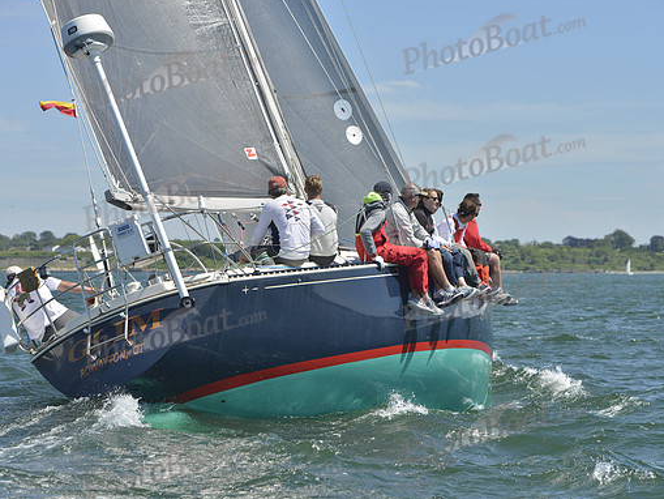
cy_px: 248
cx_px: 335
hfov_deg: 15.5
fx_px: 2437
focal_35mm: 127
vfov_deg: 11.7
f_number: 7.1
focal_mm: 116
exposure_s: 1/1250
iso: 280
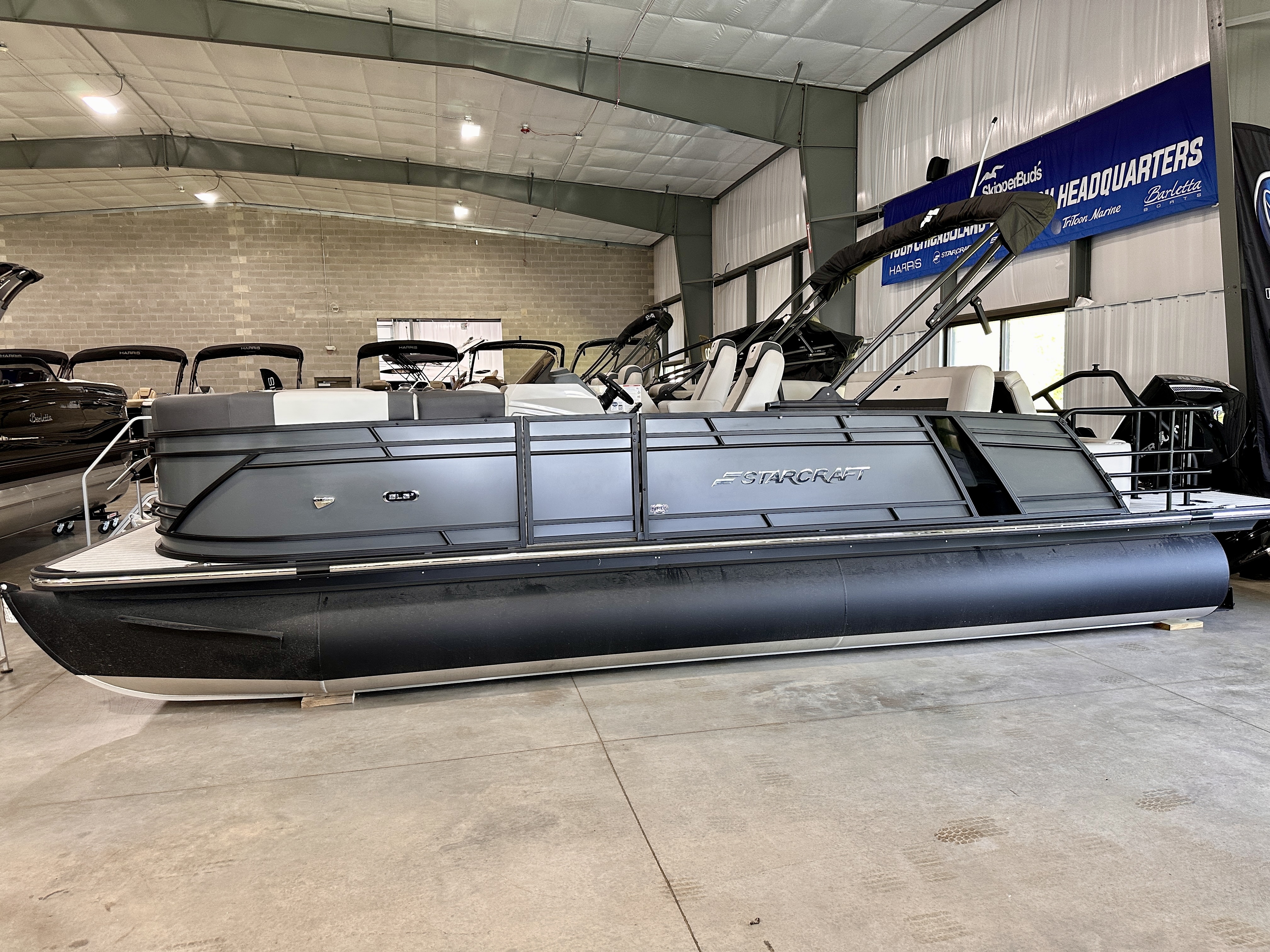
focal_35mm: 24
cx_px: 635
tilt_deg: -5.3
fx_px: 881
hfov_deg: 71.6
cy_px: 476
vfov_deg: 56.8
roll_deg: +1.0
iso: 250
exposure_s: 1/62
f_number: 1.78
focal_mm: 6.86
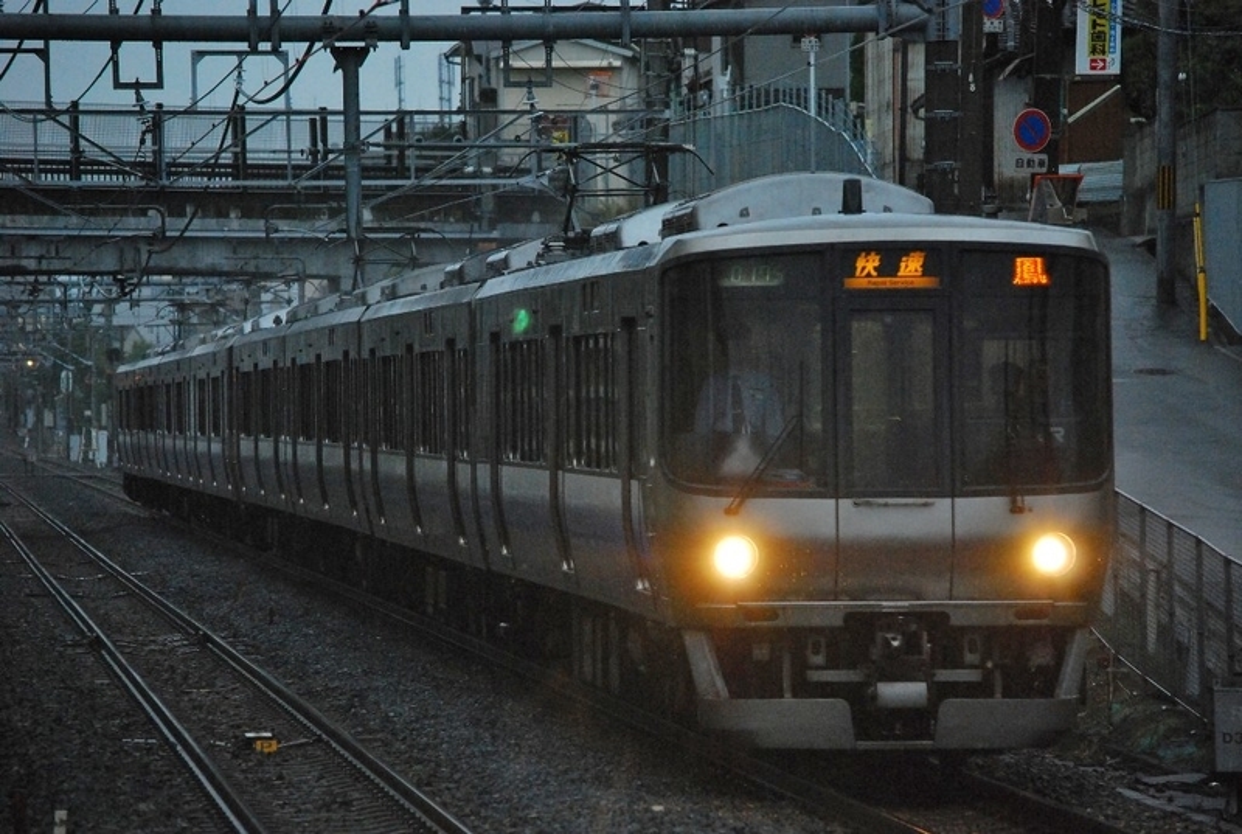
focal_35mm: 255
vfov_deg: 5.4
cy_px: 417
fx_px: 8815
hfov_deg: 8.1
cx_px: 621
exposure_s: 1/400
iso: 1600
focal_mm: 170
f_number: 5
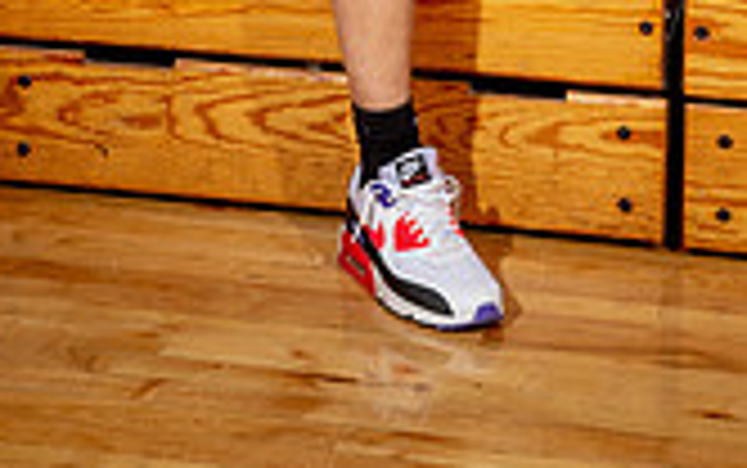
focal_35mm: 102
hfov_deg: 20.3
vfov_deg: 11.4
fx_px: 2078
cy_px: -504
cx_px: 472
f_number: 8
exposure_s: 1/250
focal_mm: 37
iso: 100
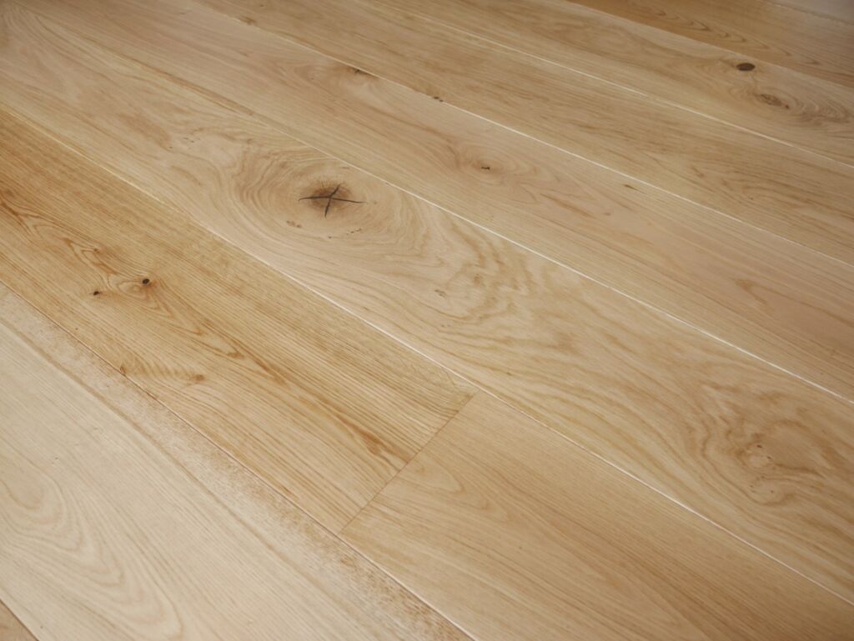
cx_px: 427
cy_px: 320
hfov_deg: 56.8
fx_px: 790
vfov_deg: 44.2
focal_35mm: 32
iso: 200
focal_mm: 16
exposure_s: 1/80
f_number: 3.6
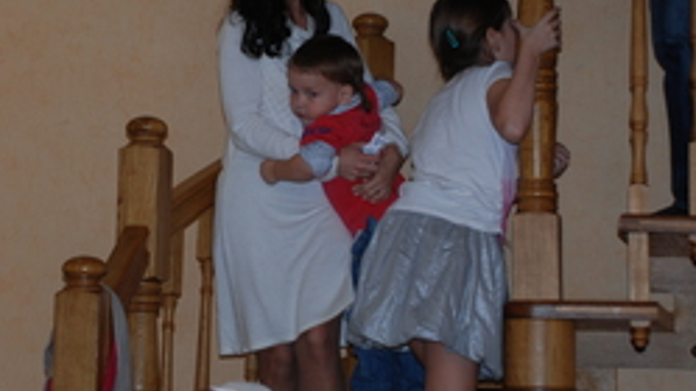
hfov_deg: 19.8
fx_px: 1993
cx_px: 271
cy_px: 130
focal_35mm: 108
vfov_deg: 11.2
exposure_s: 1/60
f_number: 4.5
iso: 320
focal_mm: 38
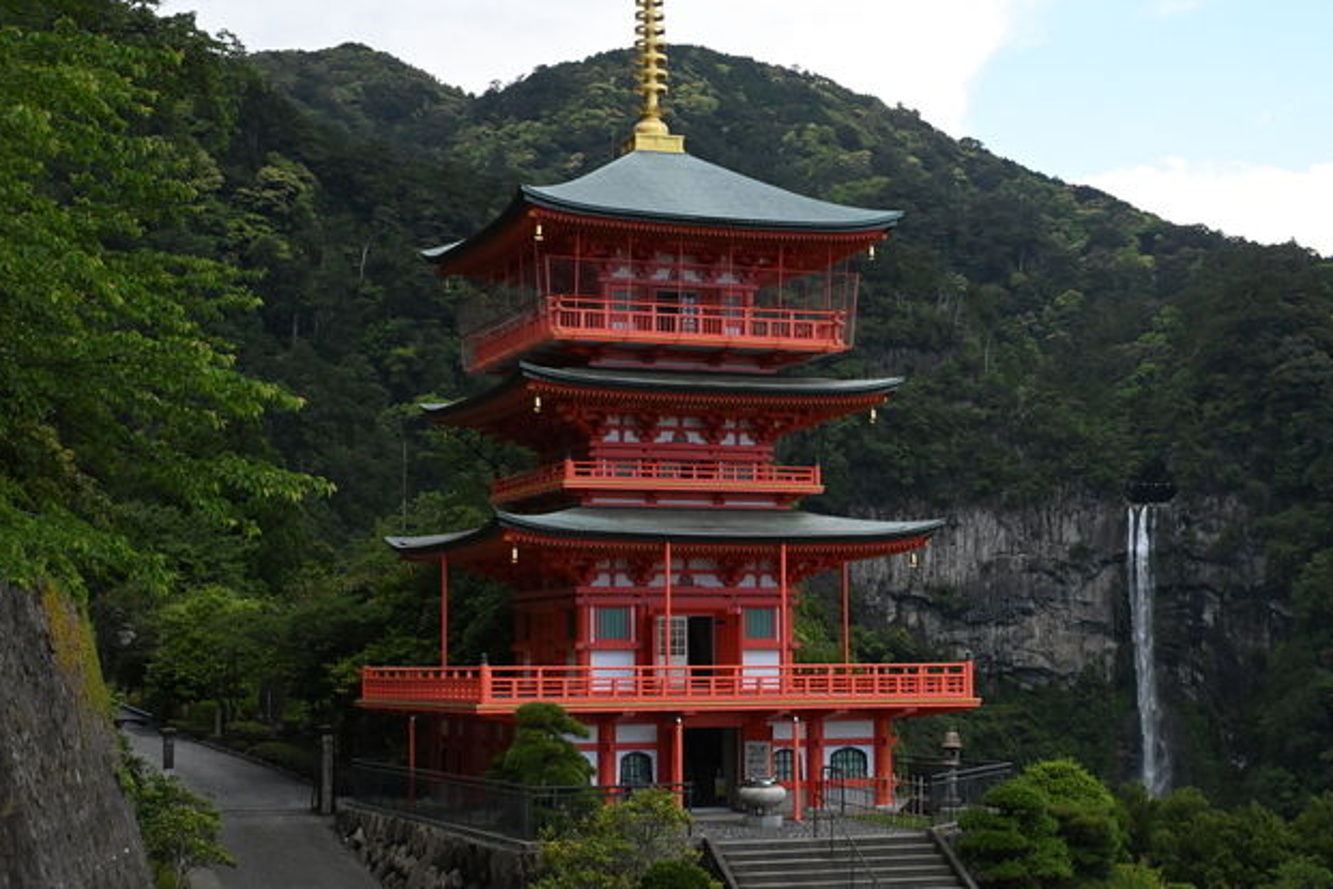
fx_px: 2369
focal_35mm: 64
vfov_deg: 21.2
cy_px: 373
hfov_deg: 31.3
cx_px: 810
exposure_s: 1/4000
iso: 2000
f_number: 5
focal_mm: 32.5
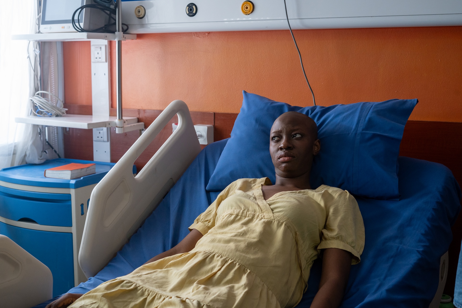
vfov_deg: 27.0
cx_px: 231
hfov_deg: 39.6
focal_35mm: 50
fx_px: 642
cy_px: 154
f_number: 5.6
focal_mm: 50
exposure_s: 1/125
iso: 1600
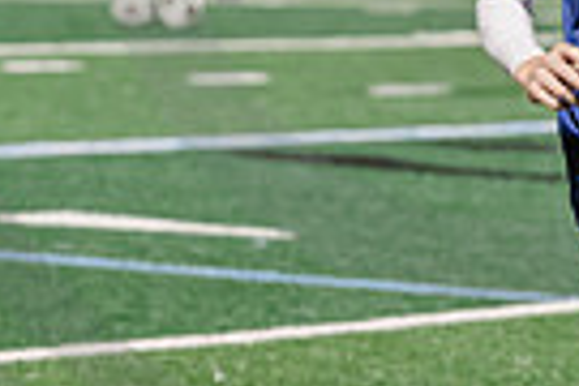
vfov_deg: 2.6
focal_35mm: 524
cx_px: 515
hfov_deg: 3.9
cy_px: -118
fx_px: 8427
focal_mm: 122
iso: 2500
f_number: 4
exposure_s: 1/250
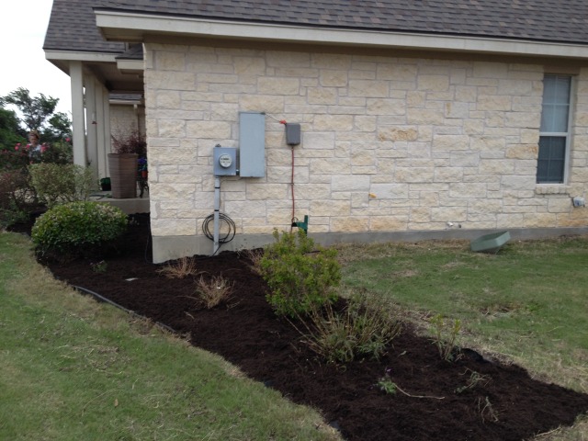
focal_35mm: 35
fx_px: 595
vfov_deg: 40.7
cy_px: 220
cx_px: 294
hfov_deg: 52.6
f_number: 2.4
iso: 50
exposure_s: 1/40
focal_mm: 4.28
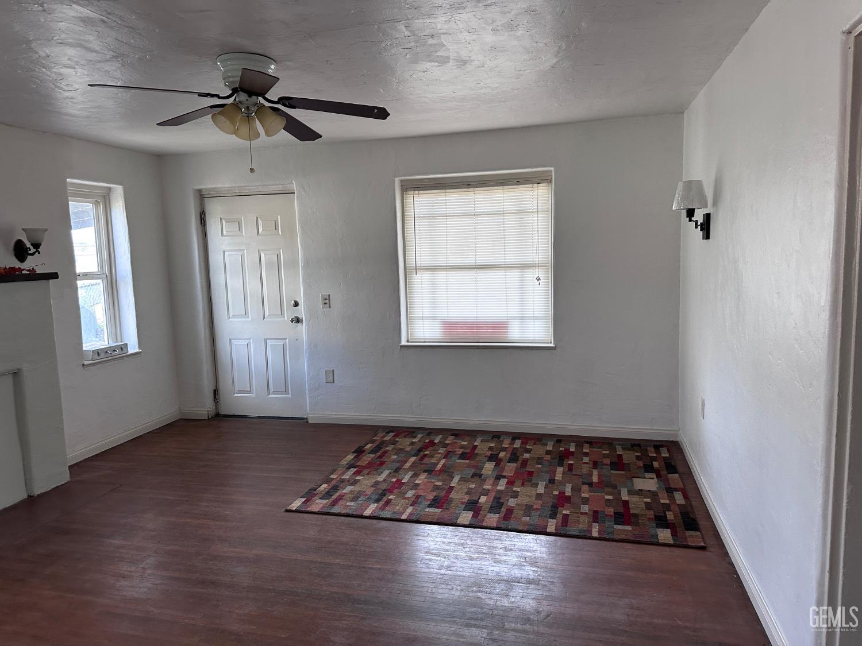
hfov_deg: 71.6
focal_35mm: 24
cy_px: 323
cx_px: 431
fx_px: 598
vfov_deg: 56.8
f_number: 1.78
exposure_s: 1/121
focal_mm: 6.86
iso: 200
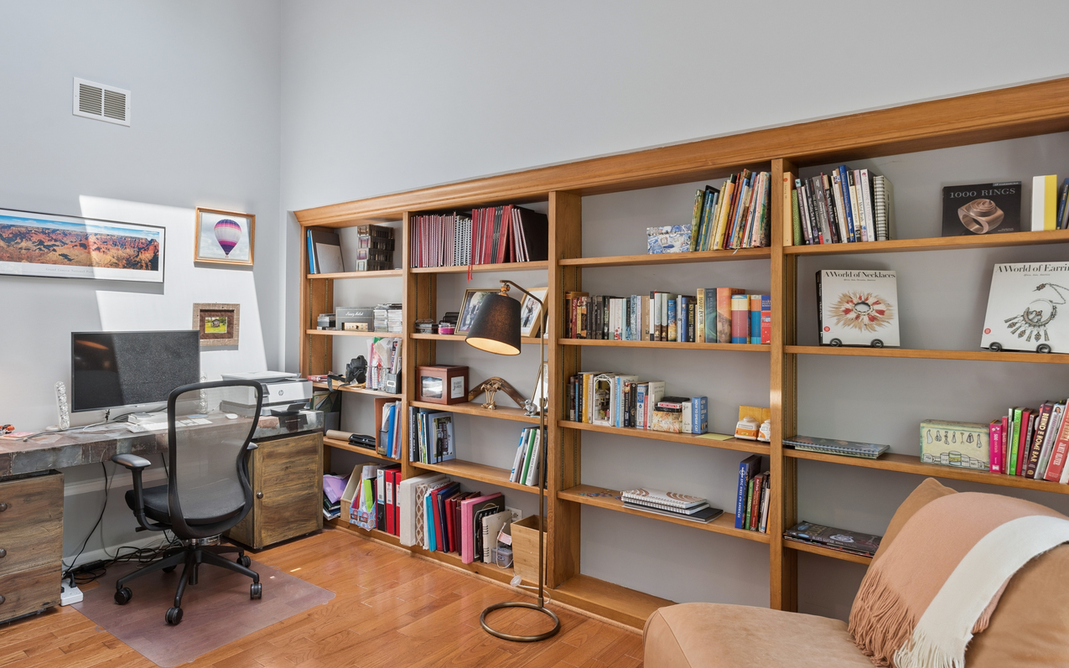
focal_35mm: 22
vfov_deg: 54.9
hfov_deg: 78.9
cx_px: 440
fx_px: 641
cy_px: 291
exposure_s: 1/25
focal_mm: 17
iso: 200
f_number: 8
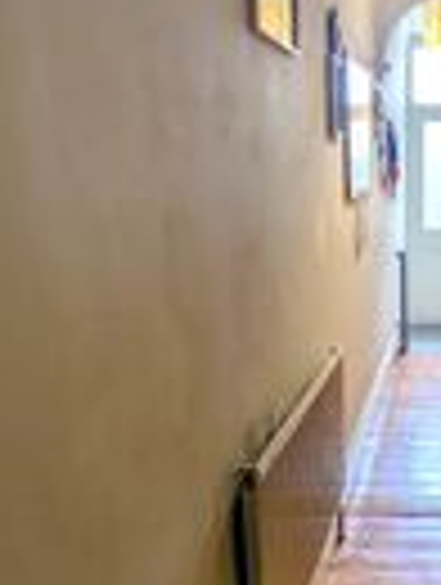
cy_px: 378
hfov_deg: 31.3
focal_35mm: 43
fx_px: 728
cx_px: 436
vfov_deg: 43.3
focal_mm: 1.83
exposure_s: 1/25
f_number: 2.2
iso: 82
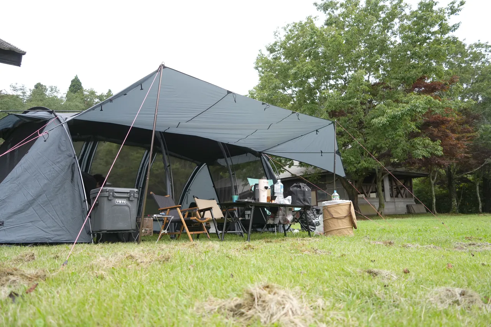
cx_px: 246
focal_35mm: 29
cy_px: 164
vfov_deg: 45.0
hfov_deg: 63.7
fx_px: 395
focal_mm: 29
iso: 640
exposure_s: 1/160
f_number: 4
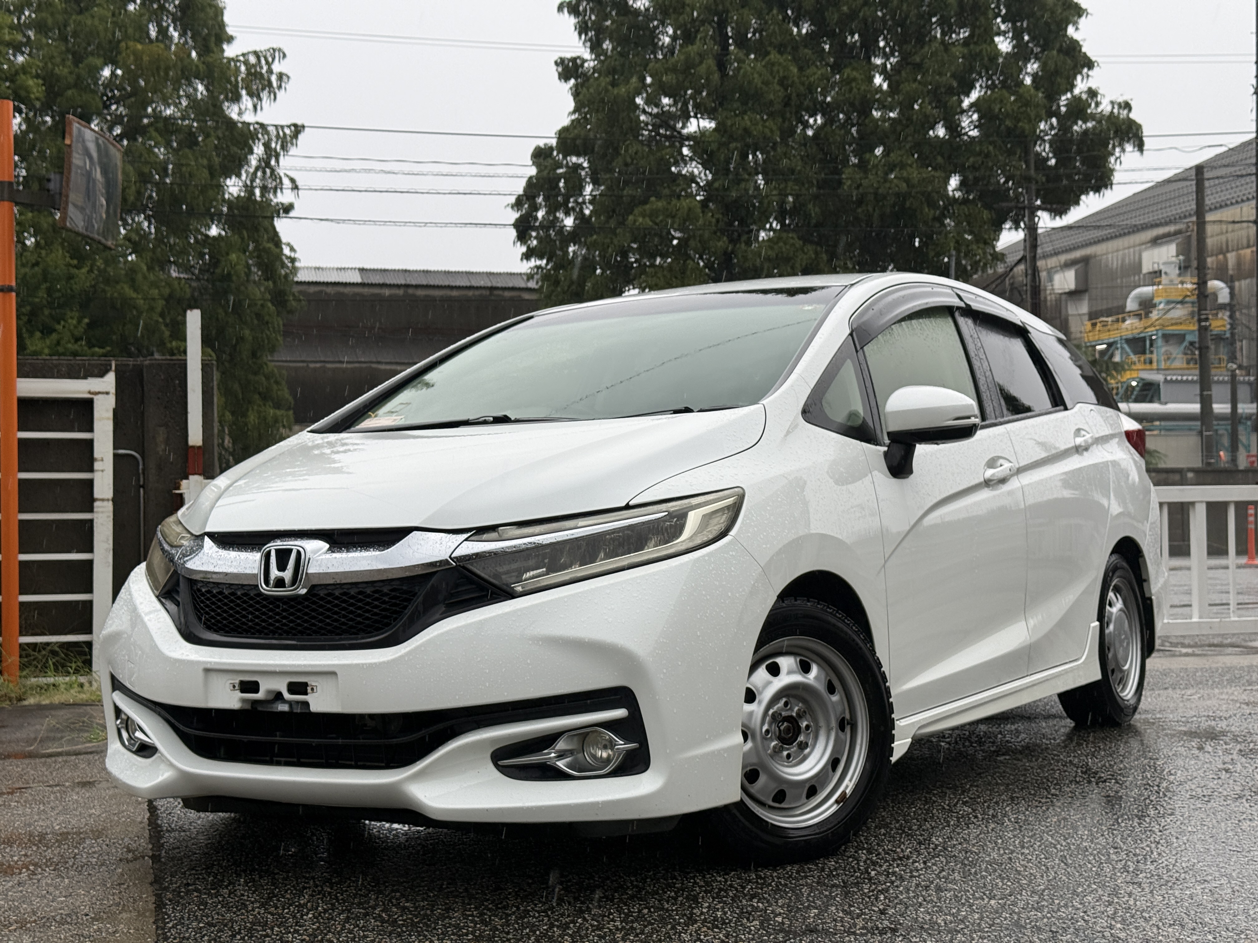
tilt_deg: +1.1
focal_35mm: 48
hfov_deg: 39.7
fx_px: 1744
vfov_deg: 30.3
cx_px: 629
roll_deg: +1.0
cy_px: 472
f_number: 1.78
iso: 64
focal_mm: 6.76
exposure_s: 1/496
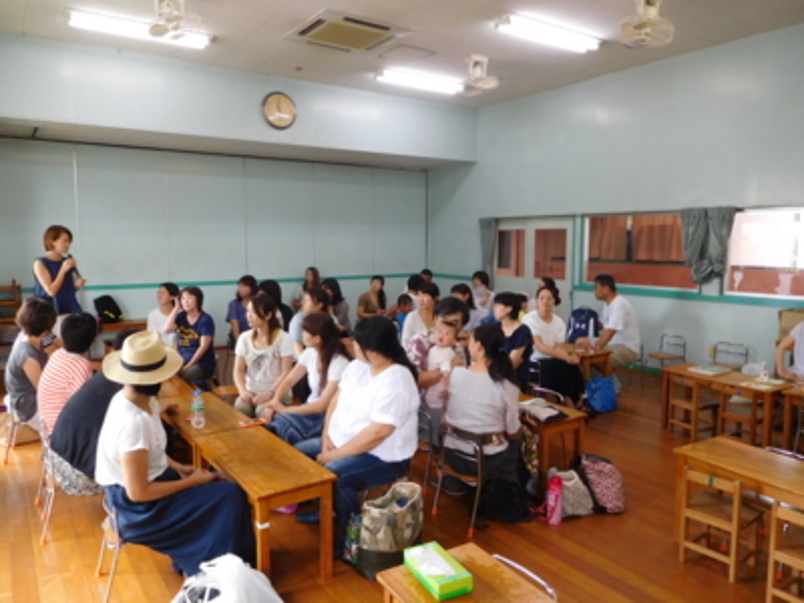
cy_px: 302
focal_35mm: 25
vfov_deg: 54.9
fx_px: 581
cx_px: 402
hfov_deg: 69.4
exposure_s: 1/2000
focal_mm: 4.5
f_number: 3.4
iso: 125
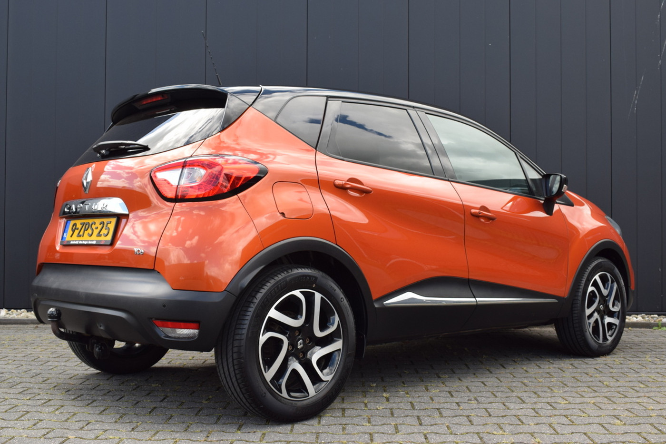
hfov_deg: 47.9
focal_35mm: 40
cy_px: 222
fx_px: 749
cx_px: 333
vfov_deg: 33.0
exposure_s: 1/250
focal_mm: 27
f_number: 8
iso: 400
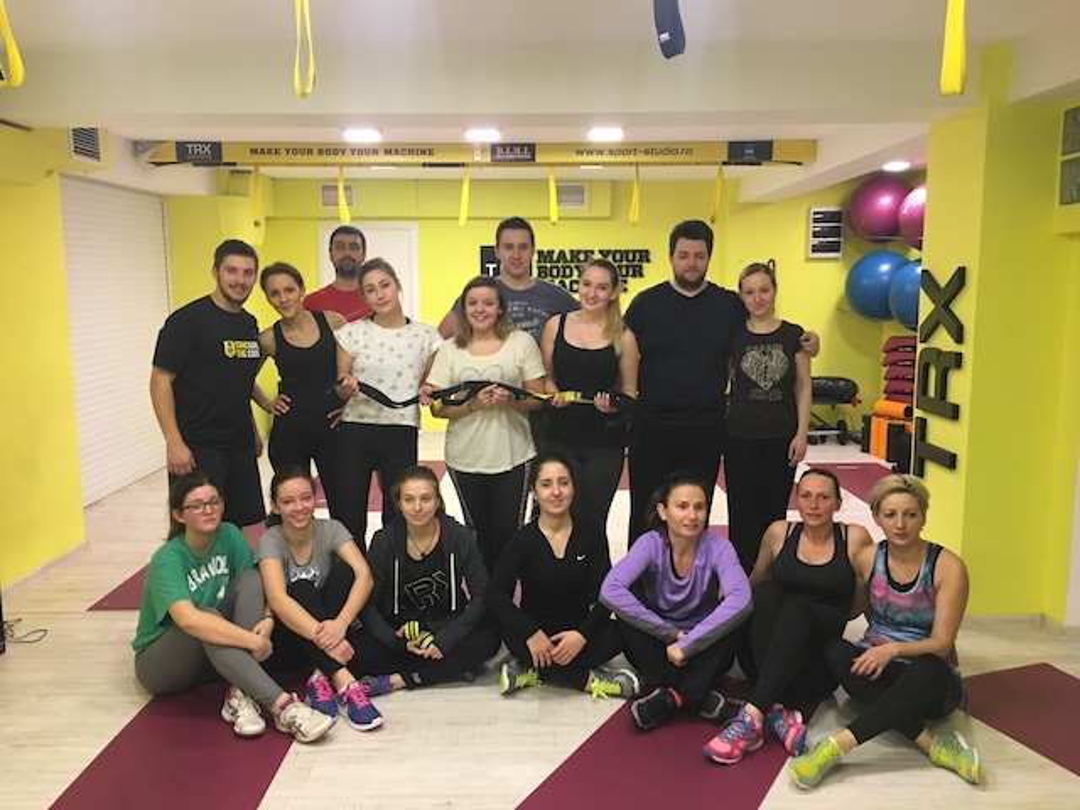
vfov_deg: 48.2
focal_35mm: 29
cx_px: 540
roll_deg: +0.8
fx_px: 905
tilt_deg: -8.1
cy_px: 405
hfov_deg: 61.7
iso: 160
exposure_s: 1/33
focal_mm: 4.15
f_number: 2.2
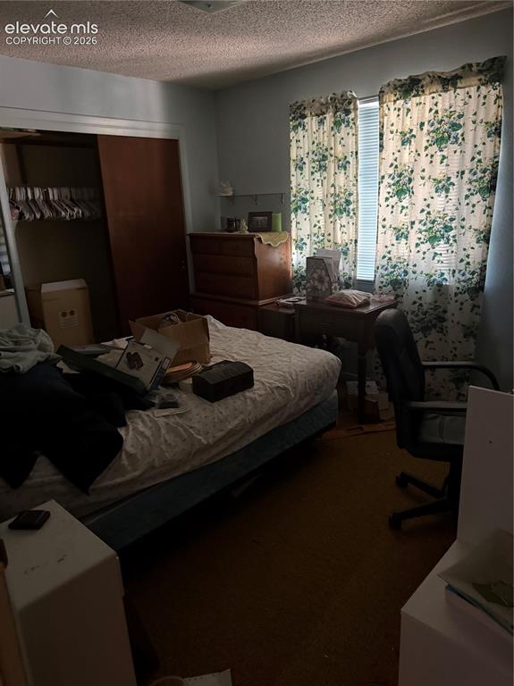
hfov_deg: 56.8
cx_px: 257
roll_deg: +2.8
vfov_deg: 71.6
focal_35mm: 24
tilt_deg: -16.2
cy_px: 343
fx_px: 476
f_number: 1.78
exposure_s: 1/30
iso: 1000
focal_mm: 6.76
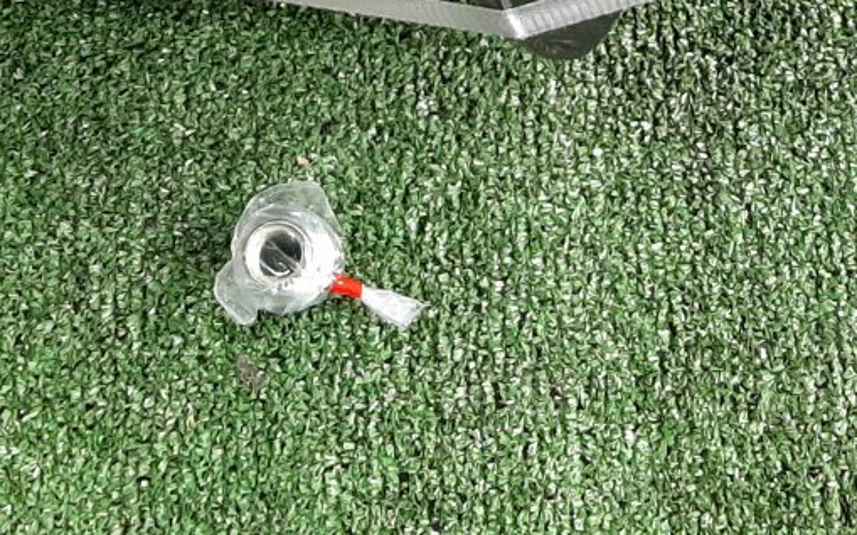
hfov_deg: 26.5
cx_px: 470
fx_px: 1822
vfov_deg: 15.7
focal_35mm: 78
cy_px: -215
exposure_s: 1/50
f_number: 1.7
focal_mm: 3.93
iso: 132
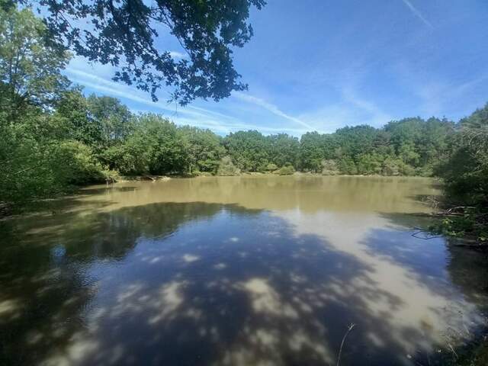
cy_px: 183
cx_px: 244
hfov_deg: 106.2
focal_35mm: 13
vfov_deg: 89.9
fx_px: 183
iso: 50
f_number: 2.2
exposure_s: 1/576
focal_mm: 1.13
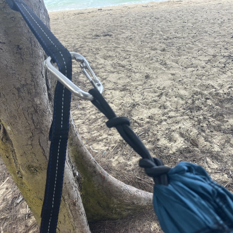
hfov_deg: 48.2
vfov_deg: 48.4
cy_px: 118
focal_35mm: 34
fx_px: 259
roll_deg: +6.0
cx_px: 139
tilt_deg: -30.9
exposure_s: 1/126
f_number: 1.8
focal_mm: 3.99
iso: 20
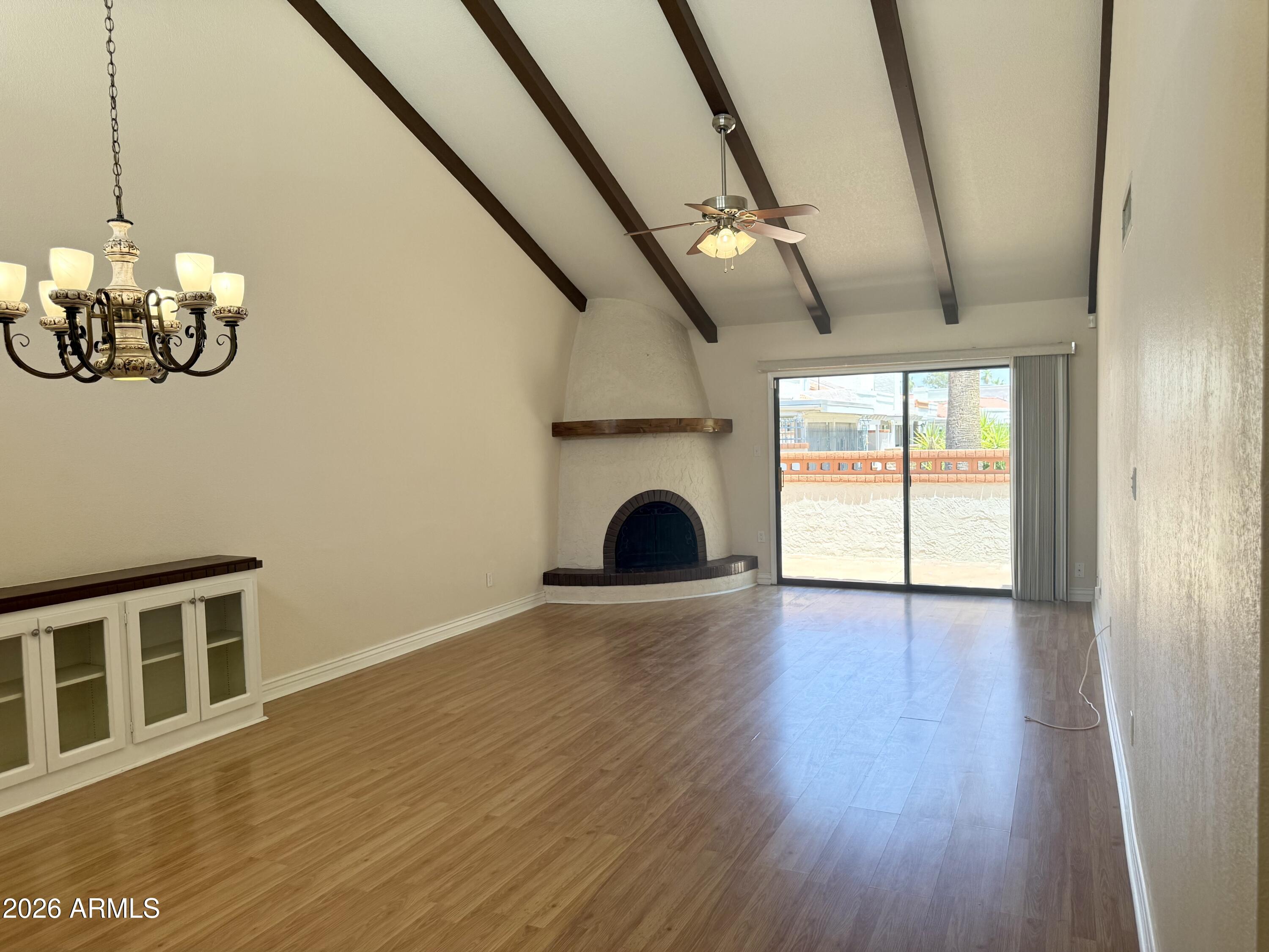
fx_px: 880
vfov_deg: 56.8
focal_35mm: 24
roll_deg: +1.5
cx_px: 634
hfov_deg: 71.6
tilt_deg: -2.9
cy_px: 476
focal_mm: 6.76
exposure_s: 1/255
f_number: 1.78
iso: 100
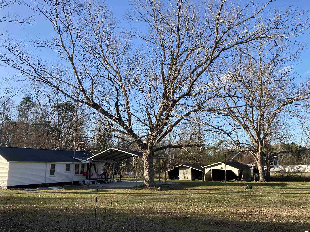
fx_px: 251
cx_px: 155
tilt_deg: +12.5
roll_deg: +0.0
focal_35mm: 28
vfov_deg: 49.7
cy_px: 116
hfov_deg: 63.4
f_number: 1.8
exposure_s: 1/857
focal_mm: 3.99
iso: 20
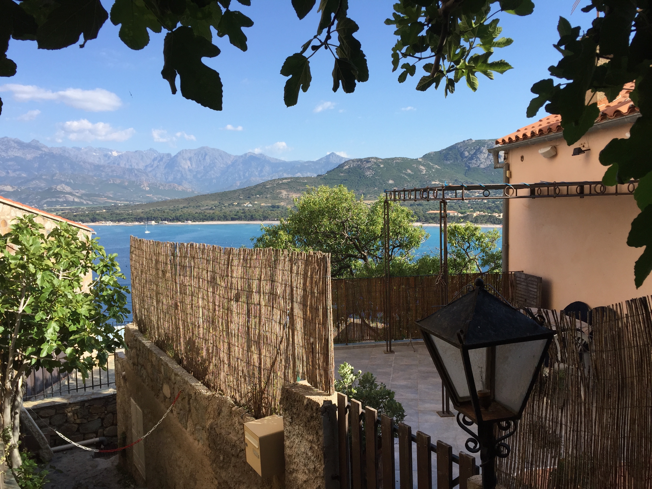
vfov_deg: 48.2
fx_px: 546
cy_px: 244
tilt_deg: -4.0
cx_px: 326
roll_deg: +0.3
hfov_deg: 61.7
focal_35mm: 29
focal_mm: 4.15
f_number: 2.2
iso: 32
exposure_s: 1/1364
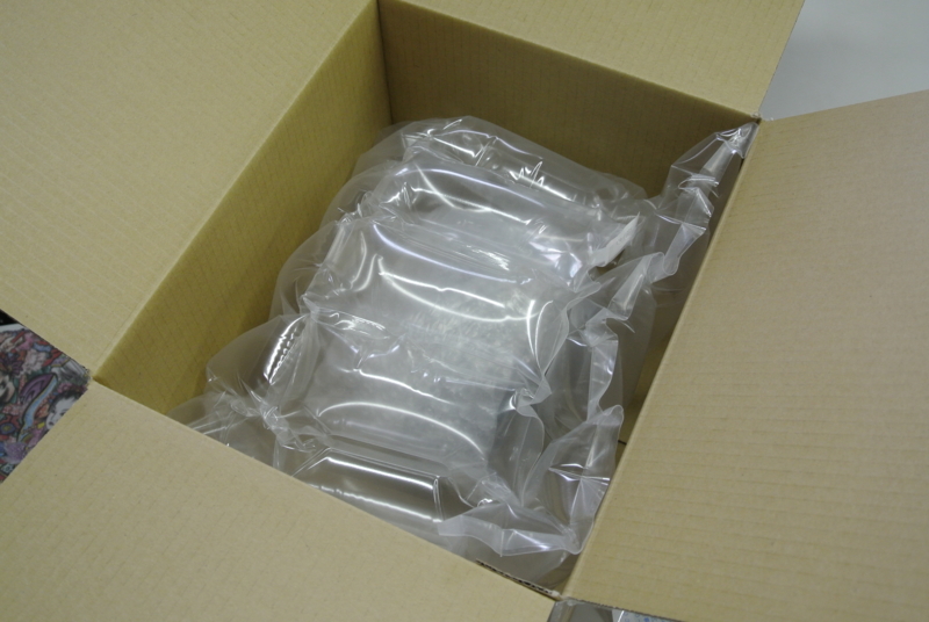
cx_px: 464
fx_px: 1008
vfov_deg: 34.3
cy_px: 311
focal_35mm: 39
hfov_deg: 49.5
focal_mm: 14.5
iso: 400
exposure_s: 1/50
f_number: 4
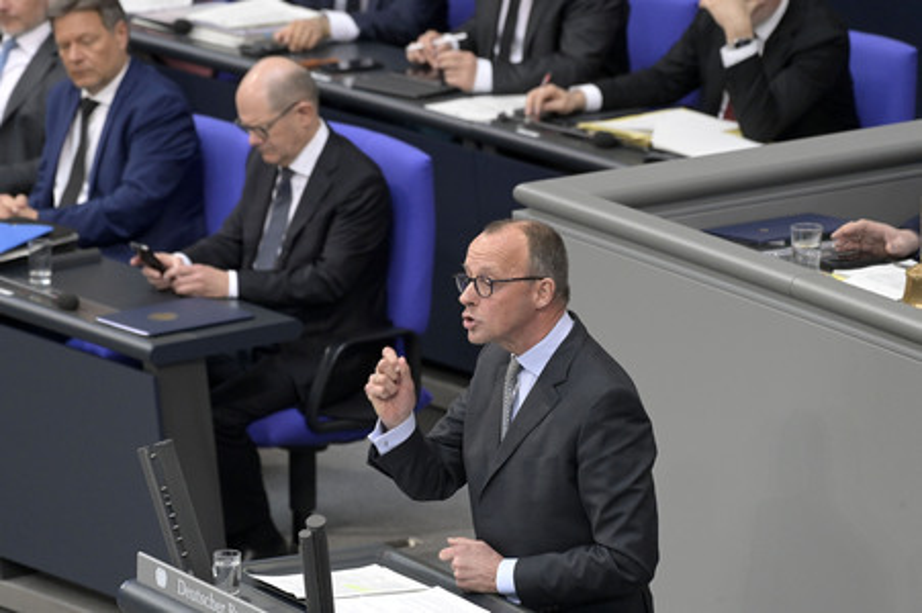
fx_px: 8189
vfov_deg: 4.3
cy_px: 306
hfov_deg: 6.4
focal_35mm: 320
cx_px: 461
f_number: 6.3
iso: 6400
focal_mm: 320
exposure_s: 1/400
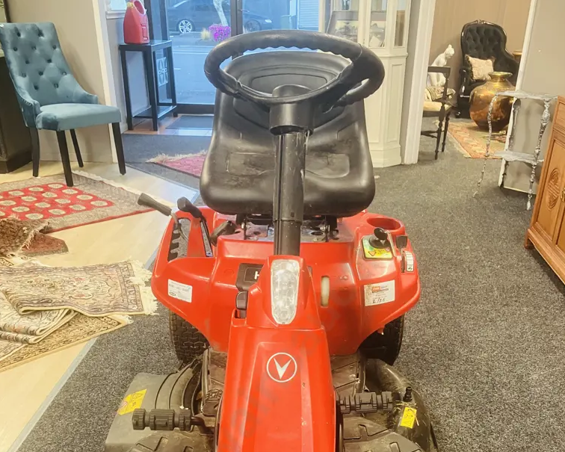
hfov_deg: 49.1
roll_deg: -0.8
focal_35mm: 37
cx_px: 282
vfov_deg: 38.4
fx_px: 619
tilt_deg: -28.5
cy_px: 371
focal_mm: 3.99
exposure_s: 1/33
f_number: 1.8
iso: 320
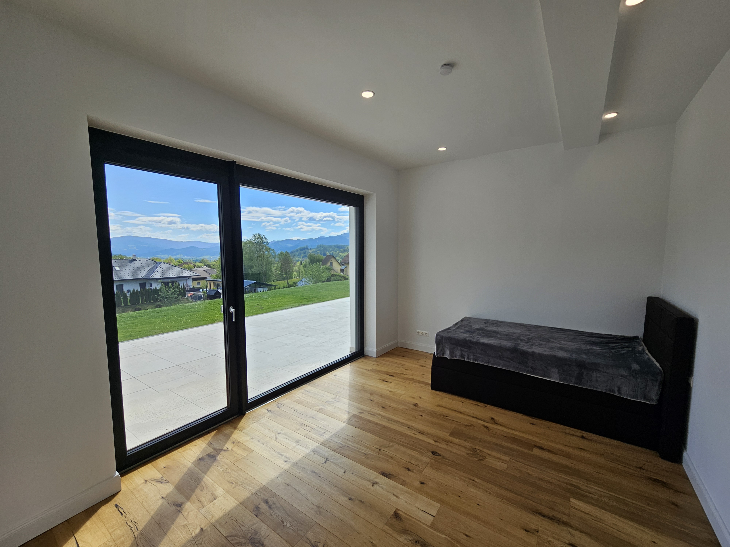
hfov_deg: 106.2
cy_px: 274
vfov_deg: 89.9
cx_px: 365
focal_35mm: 13
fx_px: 274
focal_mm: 2.2
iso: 50
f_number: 2.2
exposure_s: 1/917
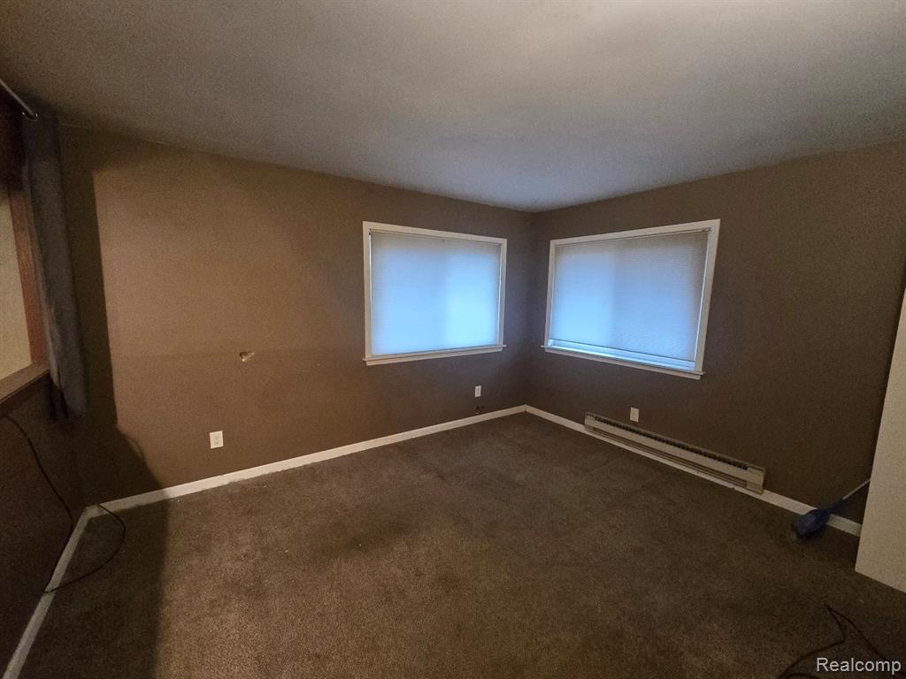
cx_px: 453
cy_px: 340
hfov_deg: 106.2
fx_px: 340
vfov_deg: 89.9
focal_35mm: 13
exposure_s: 1/24
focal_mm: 2.2
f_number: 2.2
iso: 1250
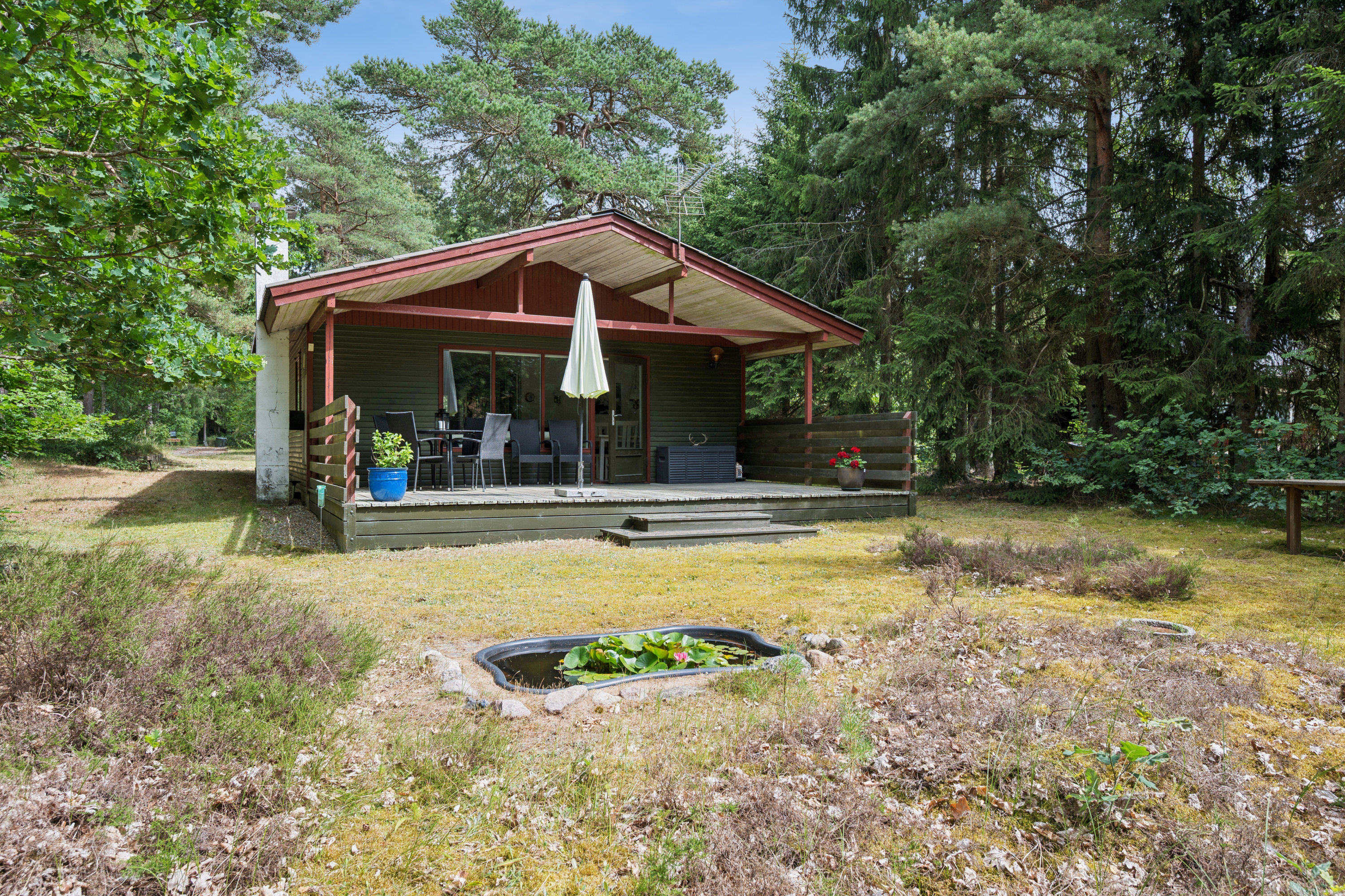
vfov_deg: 55.1
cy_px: 448
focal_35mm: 23
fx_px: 859
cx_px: 672
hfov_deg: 76.1
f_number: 8
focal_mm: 23
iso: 200
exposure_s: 1/250
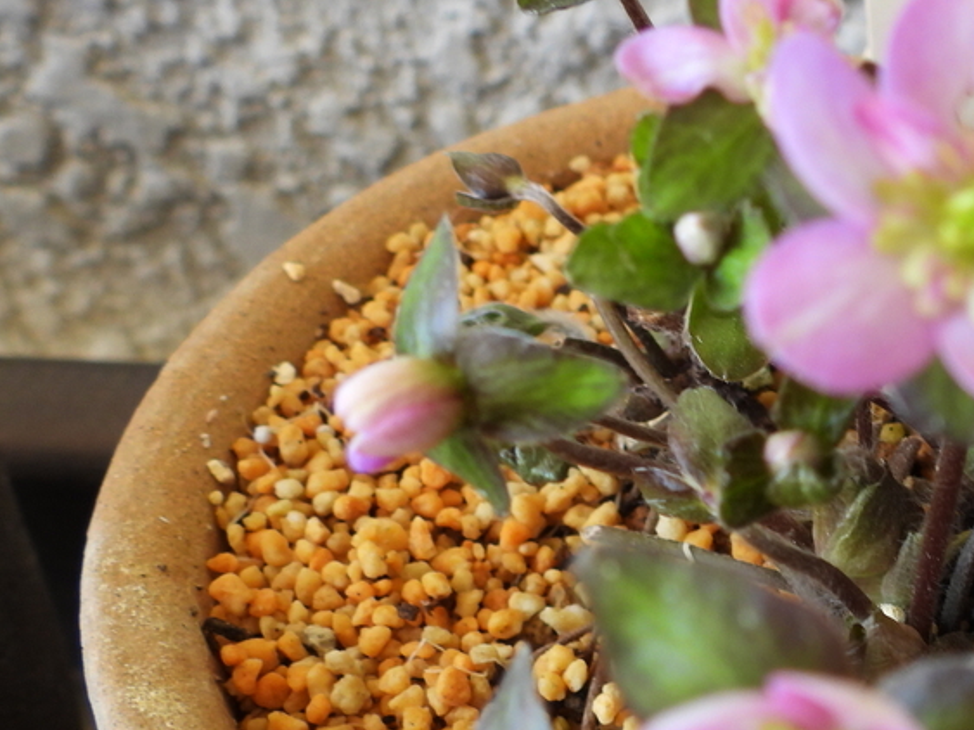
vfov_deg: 22.8
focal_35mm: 64
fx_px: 1800
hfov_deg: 28.5
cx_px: 962
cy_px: 471
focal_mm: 5.4
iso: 100
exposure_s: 1/30
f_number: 3.2
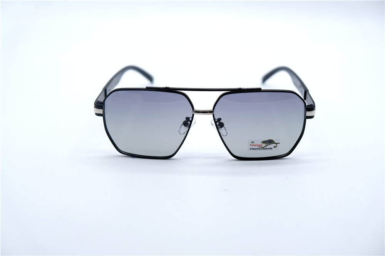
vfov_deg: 28.6
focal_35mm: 47
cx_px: 192
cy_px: 128
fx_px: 502
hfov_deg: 41.9
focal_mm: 31.5
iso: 250
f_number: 3.6
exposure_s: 1/1000
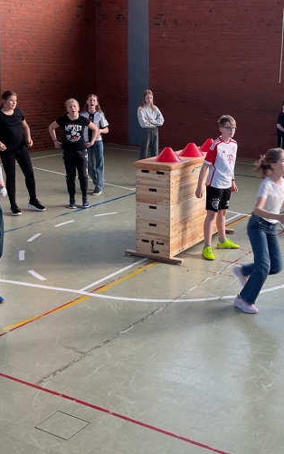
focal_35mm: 49
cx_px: 230
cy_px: 191
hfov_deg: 25.9
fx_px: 606
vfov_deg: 40.9
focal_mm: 3
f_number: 1.8
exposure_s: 1/120
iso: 50
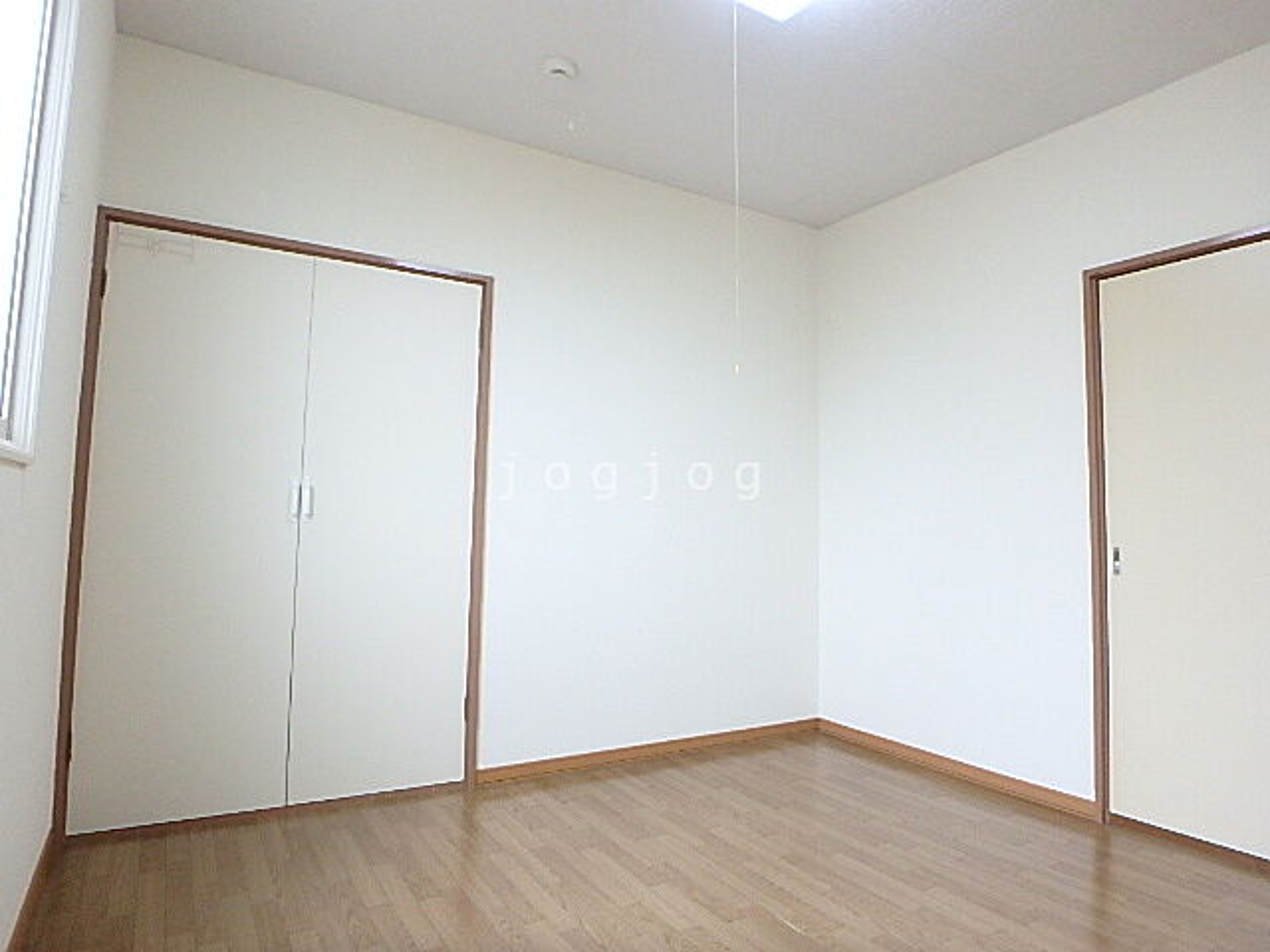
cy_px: 476
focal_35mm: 21
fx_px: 770
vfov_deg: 63.4
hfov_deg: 79.0
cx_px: 635
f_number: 3.5
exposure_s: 1/30
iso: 640
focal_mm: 3.7
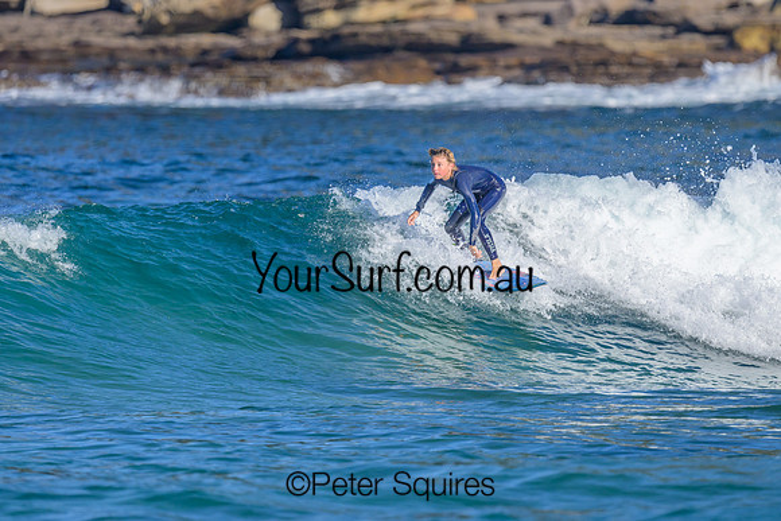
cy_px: 192
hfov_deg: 1.9
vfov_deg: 1.3
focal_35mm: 1097
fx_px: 23805
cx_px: 370
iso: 400
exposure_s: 1/2000
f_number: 6.3
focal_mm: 800
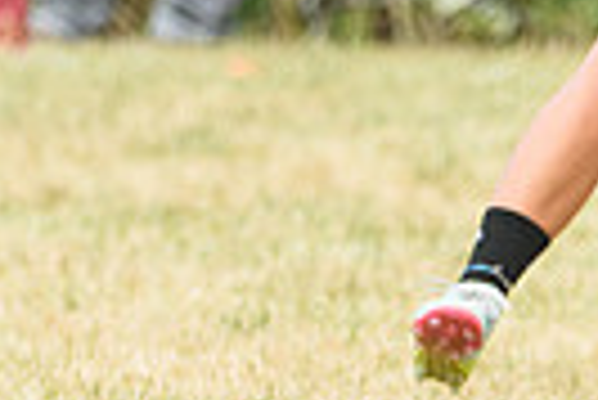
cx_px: 647
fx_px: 49954
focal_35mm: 3004
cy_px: 112
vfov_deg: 0.5
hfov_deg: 0.7
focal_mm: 460
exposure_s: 1/1000
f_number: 6.3
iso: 900
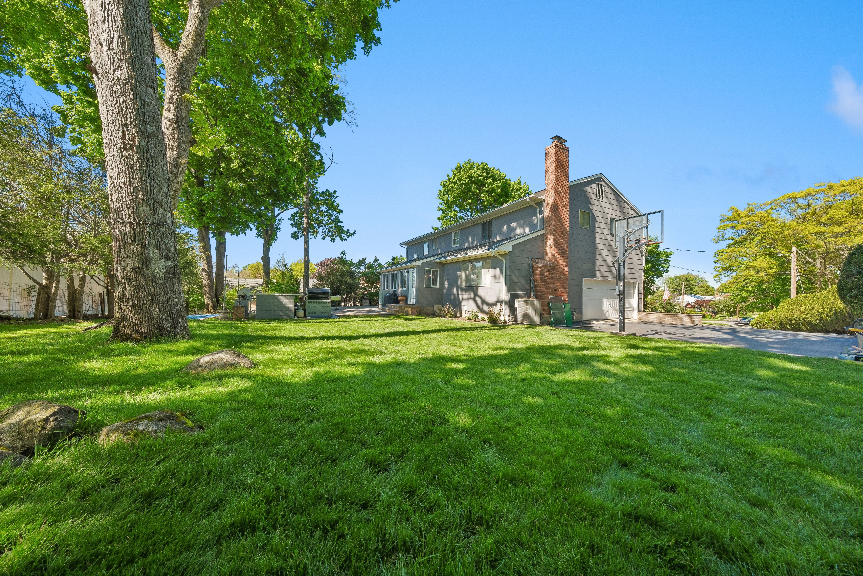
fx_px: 288
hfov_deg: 112.6
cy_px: 288
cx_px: 432
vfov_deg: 90.0
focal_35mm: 12
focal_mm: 8
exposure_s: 1/180
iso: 250
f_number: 8
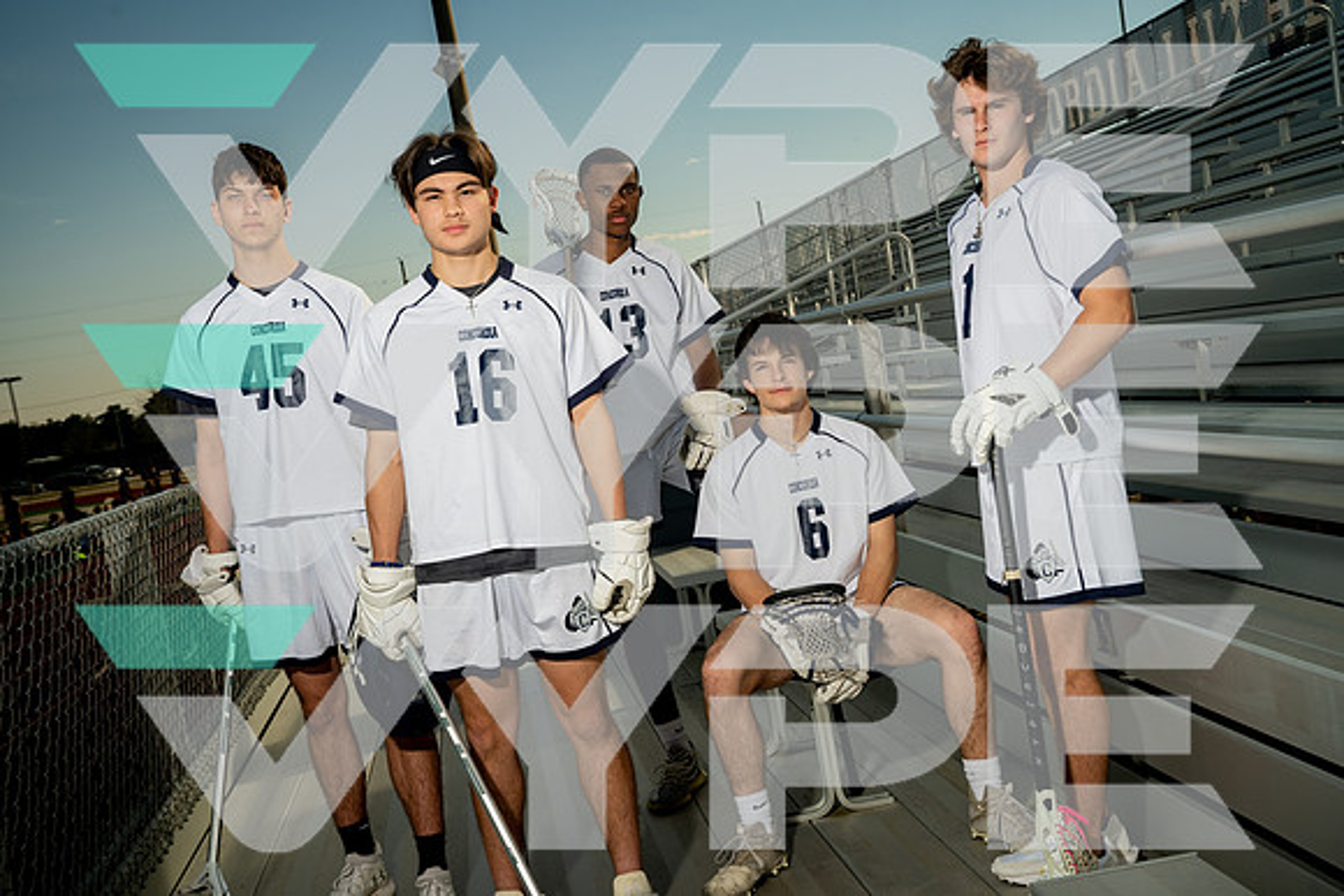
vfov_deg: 33.4
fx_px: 1494
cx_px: 672
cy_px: 448
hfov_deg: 48.4
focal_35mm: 40
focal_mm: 40
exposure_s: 1/250
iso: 250
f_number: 8
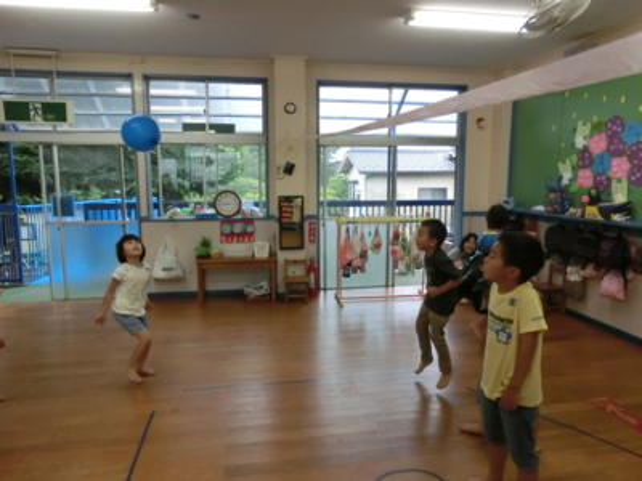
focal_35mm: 25
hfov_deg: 69.4
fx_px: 464
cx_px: 321
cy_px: 240
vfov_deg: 54.9
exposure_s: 1/320
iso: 800
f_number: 3.5
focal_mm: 4.5
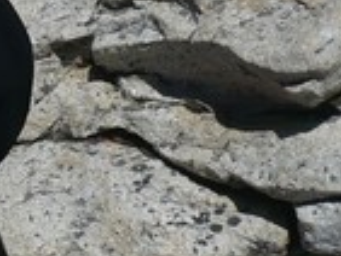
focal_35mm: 149
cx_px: -235
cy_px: -24
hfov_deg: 12.3
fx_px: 1469
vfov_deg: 9.9
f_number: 8
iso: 100
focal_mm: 5.8
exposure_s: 1/800
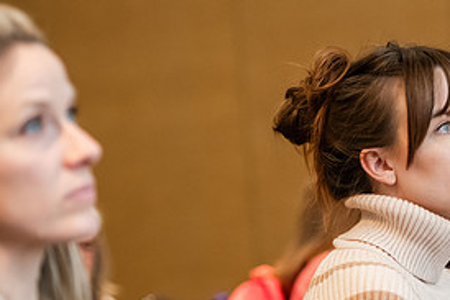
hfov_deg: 9.6
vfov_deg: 6.5
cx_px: 440
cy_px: 304
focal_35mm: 212
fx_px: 2651
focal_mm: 100
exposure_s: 1/200
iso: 2000
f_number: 3.2
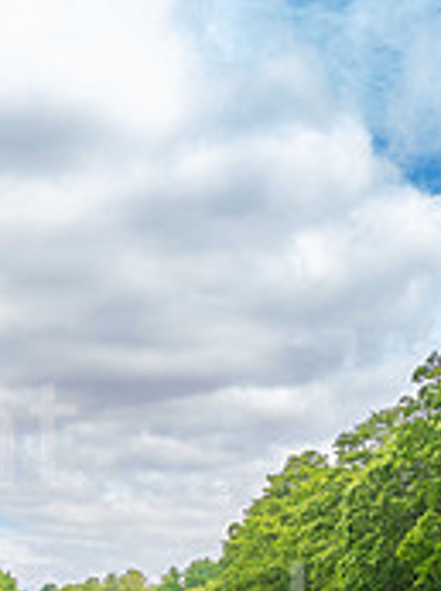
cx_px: -130
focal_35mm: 84
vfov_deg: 22.0
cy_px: 654
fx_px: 1432
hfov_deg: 16.6
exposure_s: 1/640
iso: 400
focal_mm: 26
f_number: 6.3
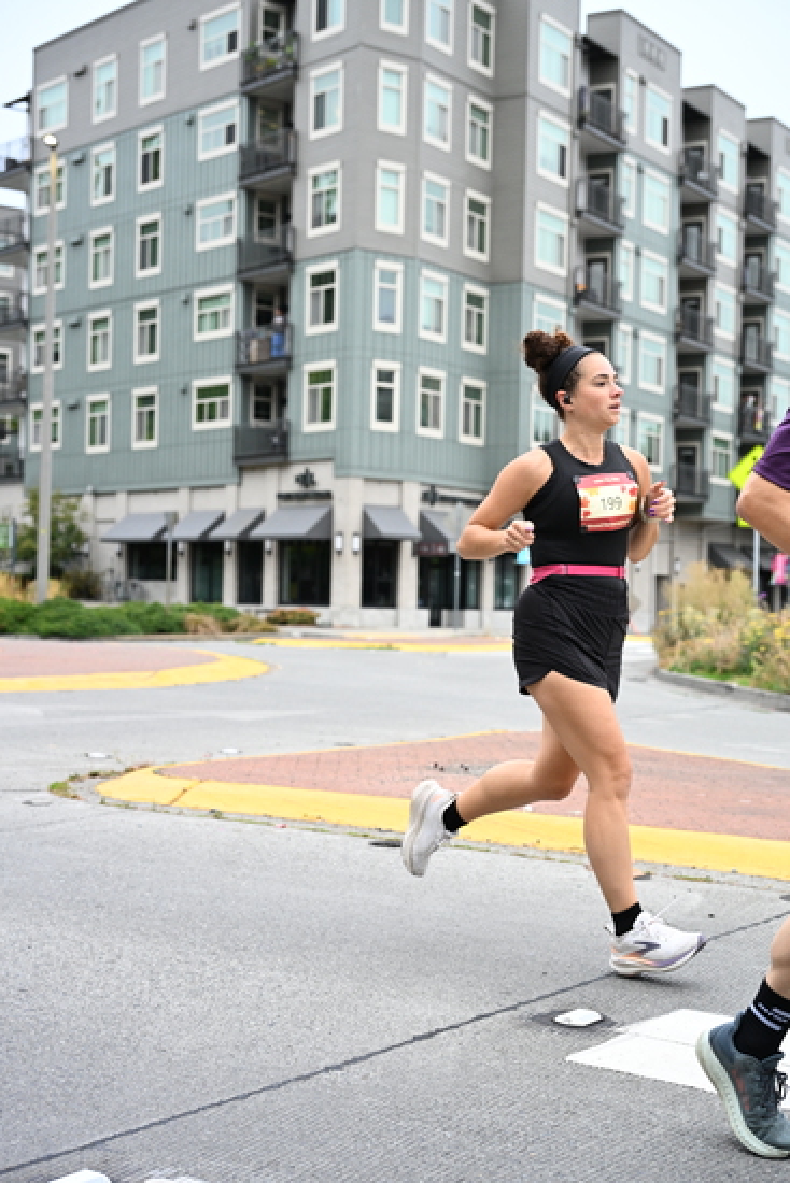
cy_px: 592
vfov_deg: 36.9
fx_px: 1776
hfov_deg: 25.1
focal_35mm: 54
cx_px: 395
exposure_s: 1/800
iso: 1600
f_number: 4
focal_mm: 54
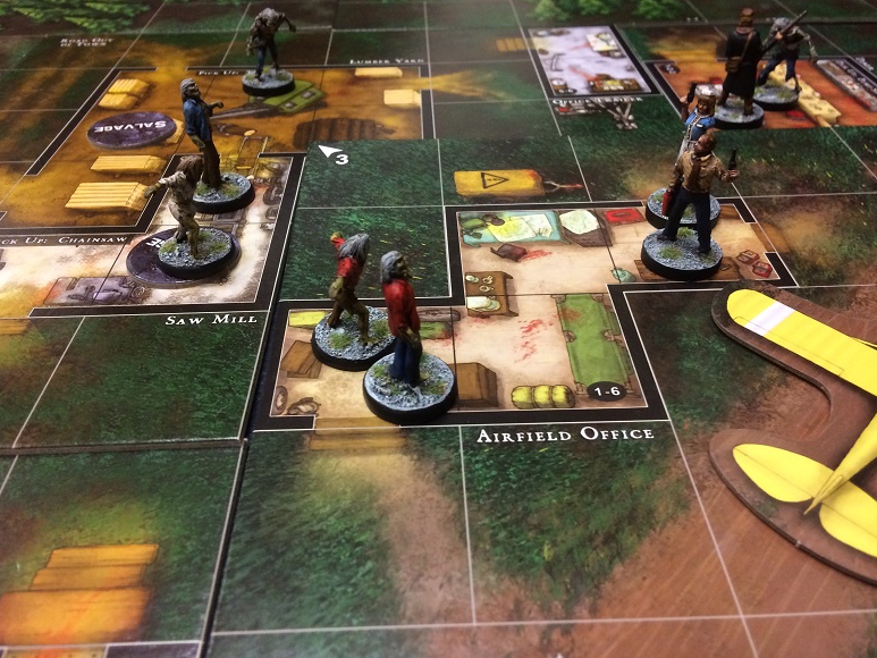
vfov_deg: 46.8
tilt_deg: -38.3
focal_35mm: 30
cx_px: 441
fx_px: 760
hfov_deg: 60.0
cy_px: 329
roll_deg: -1.3
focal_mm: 4.15
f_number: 2.2
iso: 200
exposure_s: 1/33
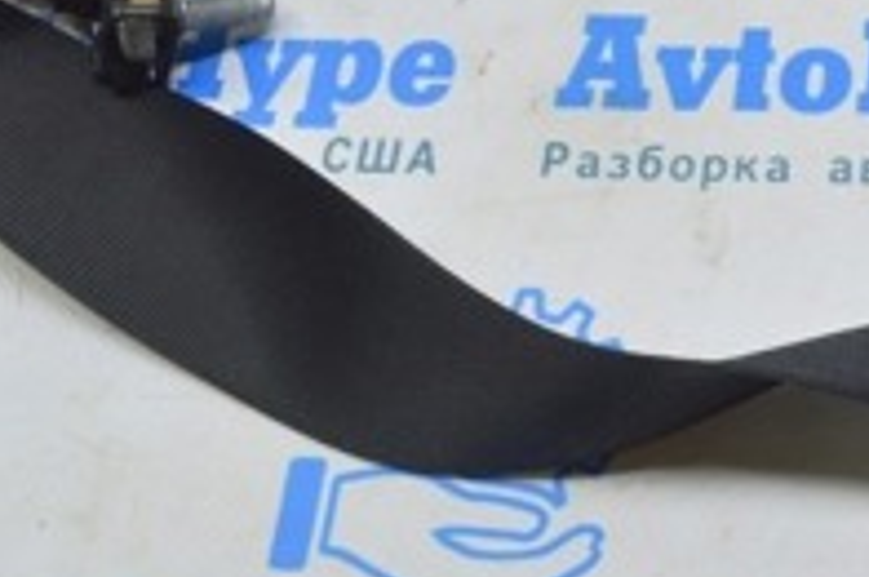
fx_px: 2362
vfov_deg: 13.4
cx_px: 1020
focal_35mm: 98
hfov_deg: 19.7
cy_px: -189
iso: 400
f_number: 5.6
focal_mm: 20
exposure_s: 1/20
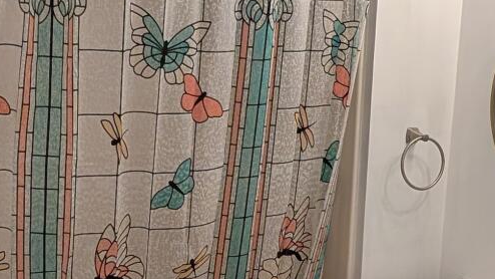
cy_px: 169
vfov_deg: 22.6
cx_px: 199
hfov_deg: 39.0
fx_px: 696
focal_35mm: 53
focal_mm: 2.02
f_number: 1.7
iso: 93
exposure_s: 1/120
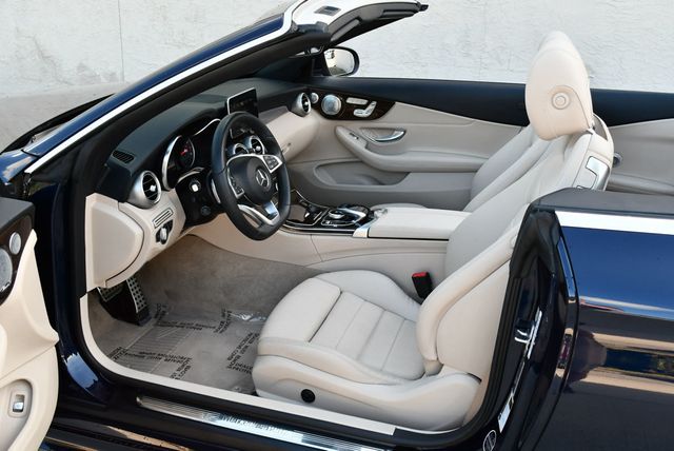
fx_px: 675
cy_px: 226
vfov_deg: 36.9
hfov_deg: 53.1
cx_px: 337
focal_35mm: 36
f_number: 4.5
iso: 400
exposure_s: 1/250
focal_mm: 18
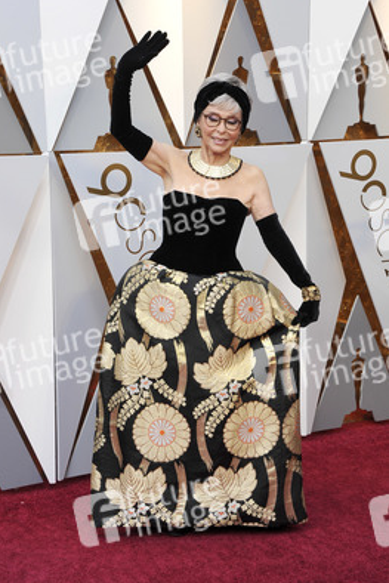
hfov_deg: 19.8
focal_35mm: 69
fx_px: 1117
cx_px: 193
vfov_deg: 29.2
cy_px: 290
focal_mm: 68
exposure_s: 1/250
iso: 1000
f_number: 7.1
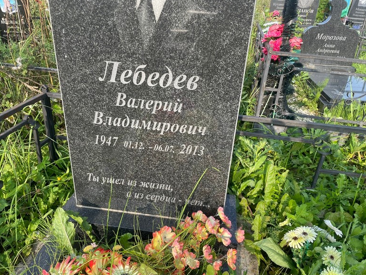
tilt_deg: -27.3
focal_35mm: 27
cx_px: 179
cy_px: 140
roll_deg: -3.1
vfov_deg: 51.4
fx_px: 286
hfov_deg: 65.3
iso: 32
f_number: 1.6
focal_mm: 4.2
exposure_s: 1/744
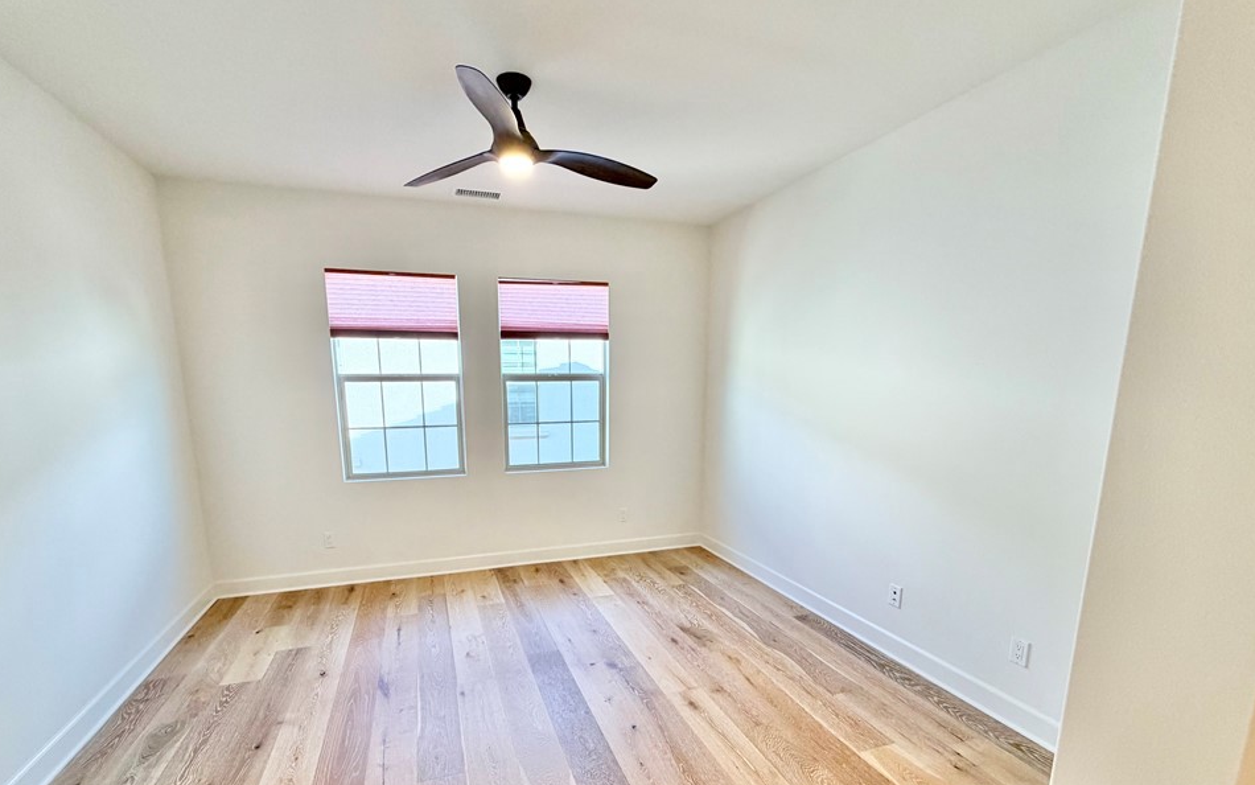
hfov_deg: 97.8
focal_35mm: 16
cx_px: 604
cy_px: 482
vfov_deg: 70.3
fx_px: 547
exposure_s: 1/120
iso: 200
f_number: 2.2
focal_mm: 2.22
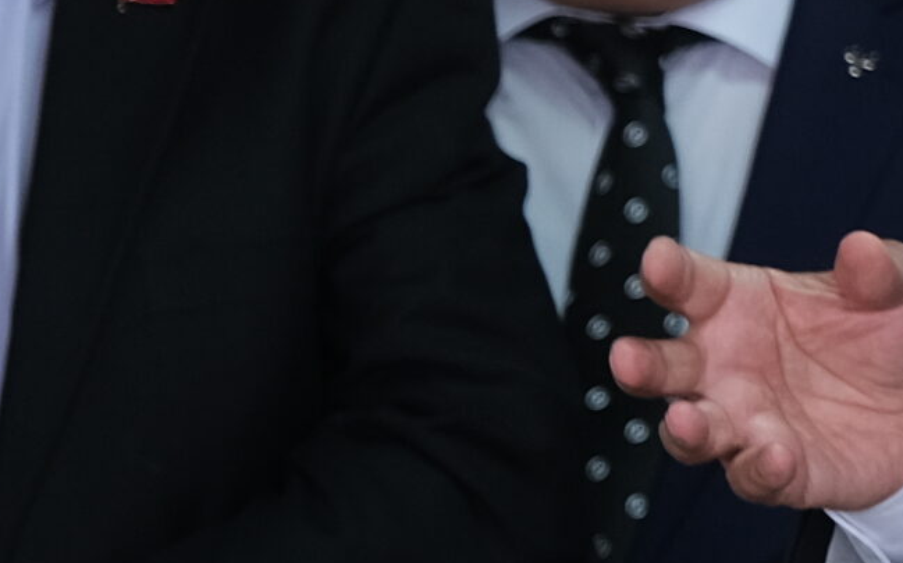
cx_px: 2115
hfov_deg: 3.6
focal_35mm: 576
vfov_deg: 2.3
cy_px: -307
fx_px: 14169
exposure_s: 1/100
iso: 320
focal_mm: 55
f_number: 2.8
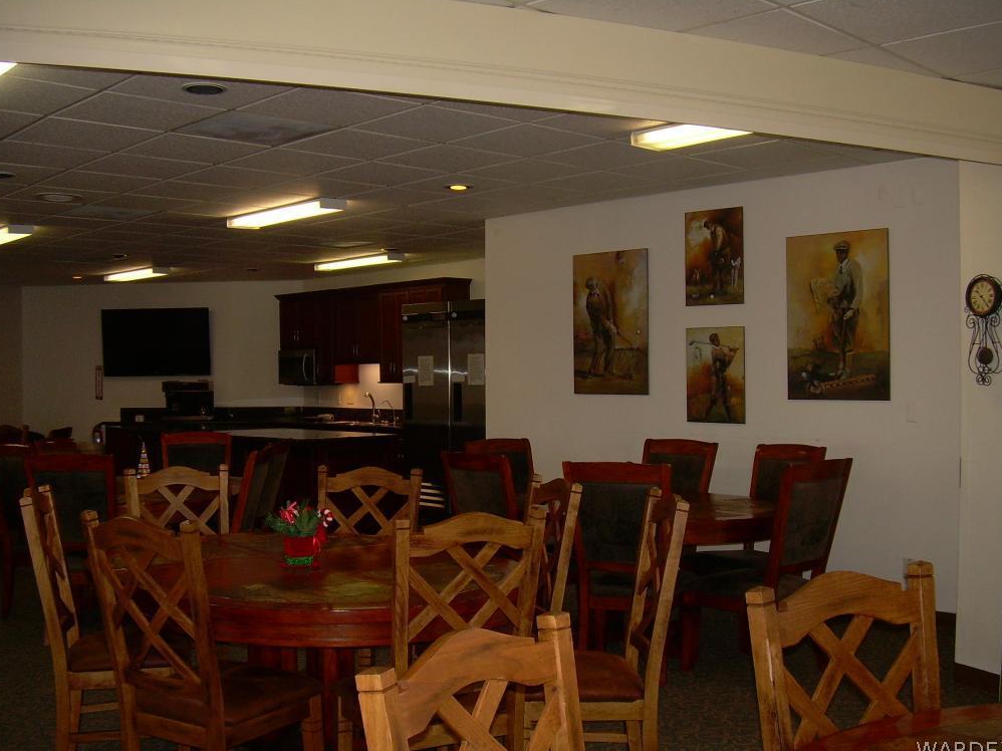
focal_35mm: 39
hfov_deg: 47.9
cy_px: 382
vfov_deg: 36.8
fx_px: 1129
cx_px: 506
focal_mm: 6.3
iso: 119
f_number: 2.8
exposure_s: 1/60
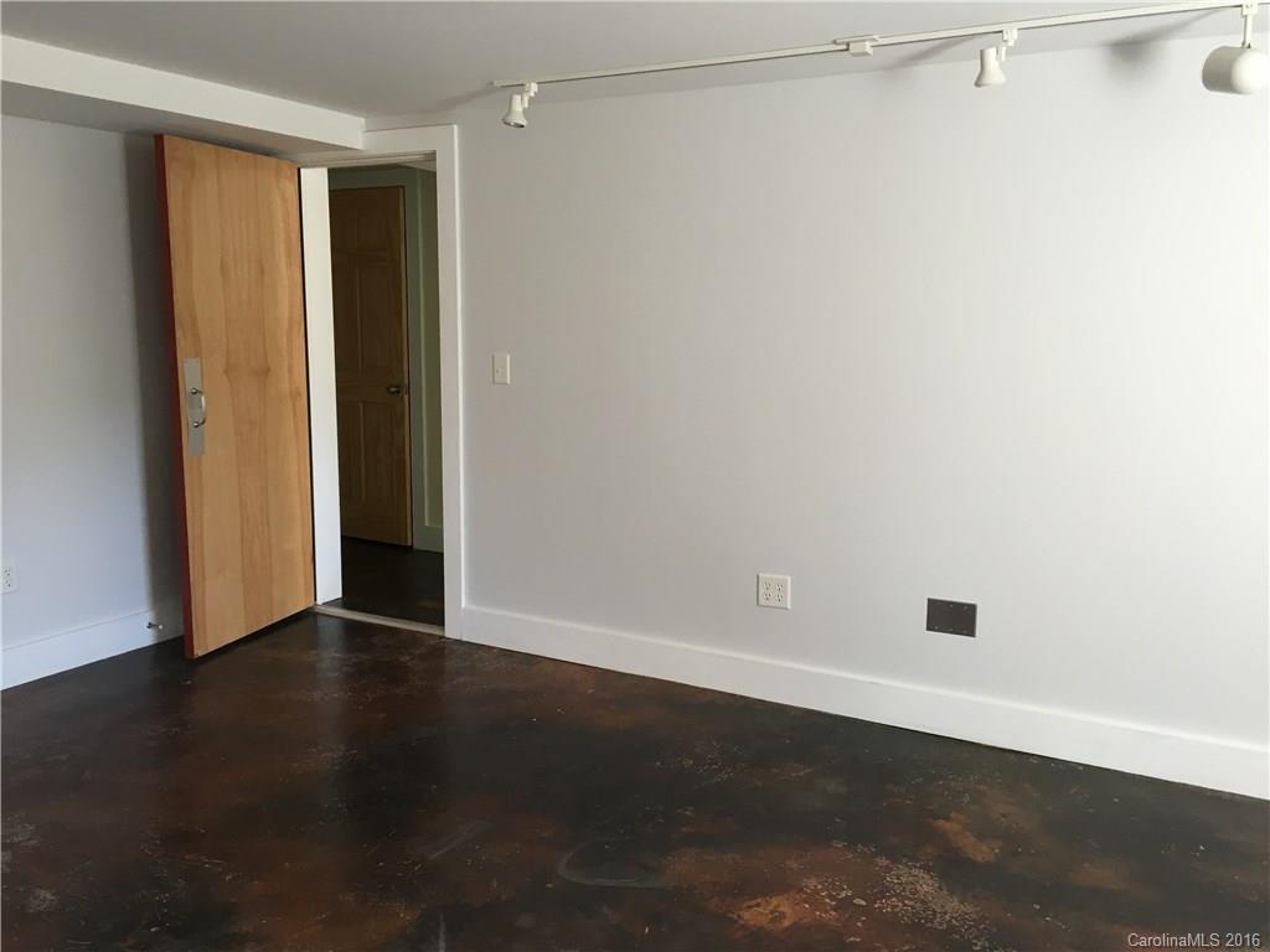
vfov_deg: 48.2
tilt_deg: -7.1
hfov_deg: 61.7
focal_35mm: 29
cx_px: 635
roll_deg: -0.7
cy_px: 476
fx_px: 1064
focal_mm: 4.15
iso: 64
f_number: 2.2
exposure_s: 1/30
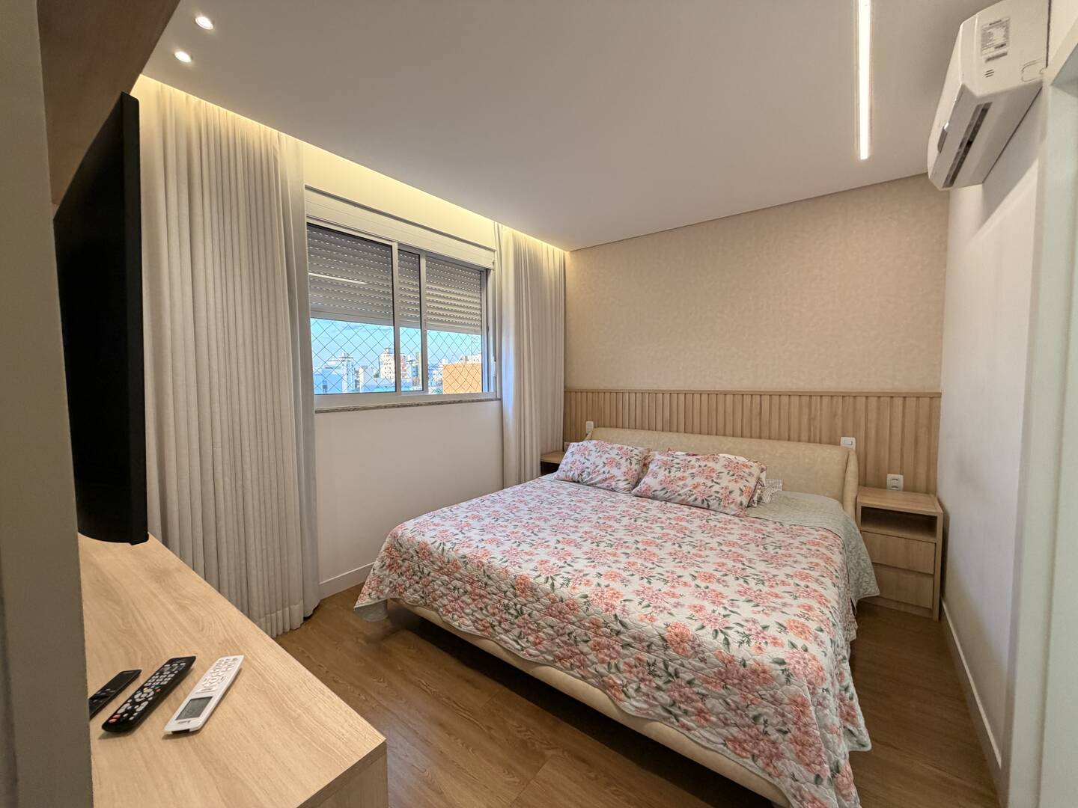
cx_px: 539
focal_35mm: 14
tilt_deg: -3.3
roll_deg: +0.7
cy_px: 404
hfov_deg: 102.1
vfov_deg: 85.7
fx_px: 436
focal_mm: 2.22
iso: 200
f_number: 2.2
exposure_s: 1/60
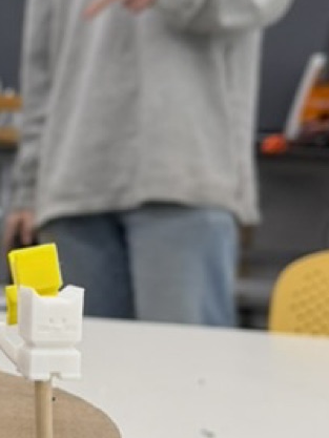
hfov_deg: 15.1
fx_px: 1165
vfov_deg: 21.1
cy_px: 324
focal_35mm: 92
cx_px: -135
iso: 200
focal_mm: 6.76
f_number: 1.78
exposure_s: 1/182
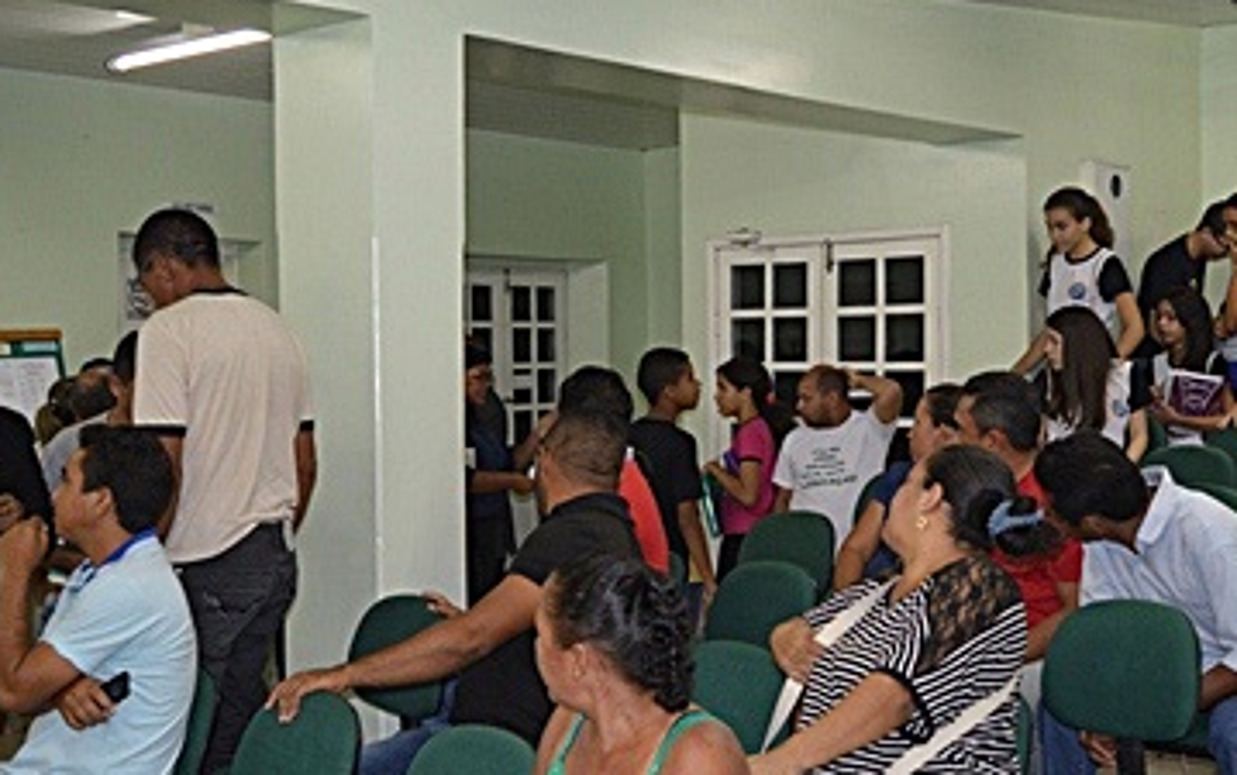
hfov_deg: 41.0
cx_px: 668
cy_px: 420
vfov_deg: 26.4
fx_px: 1653
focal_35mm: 49
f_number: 3.5
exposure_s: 1/60
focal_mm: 18
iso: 640
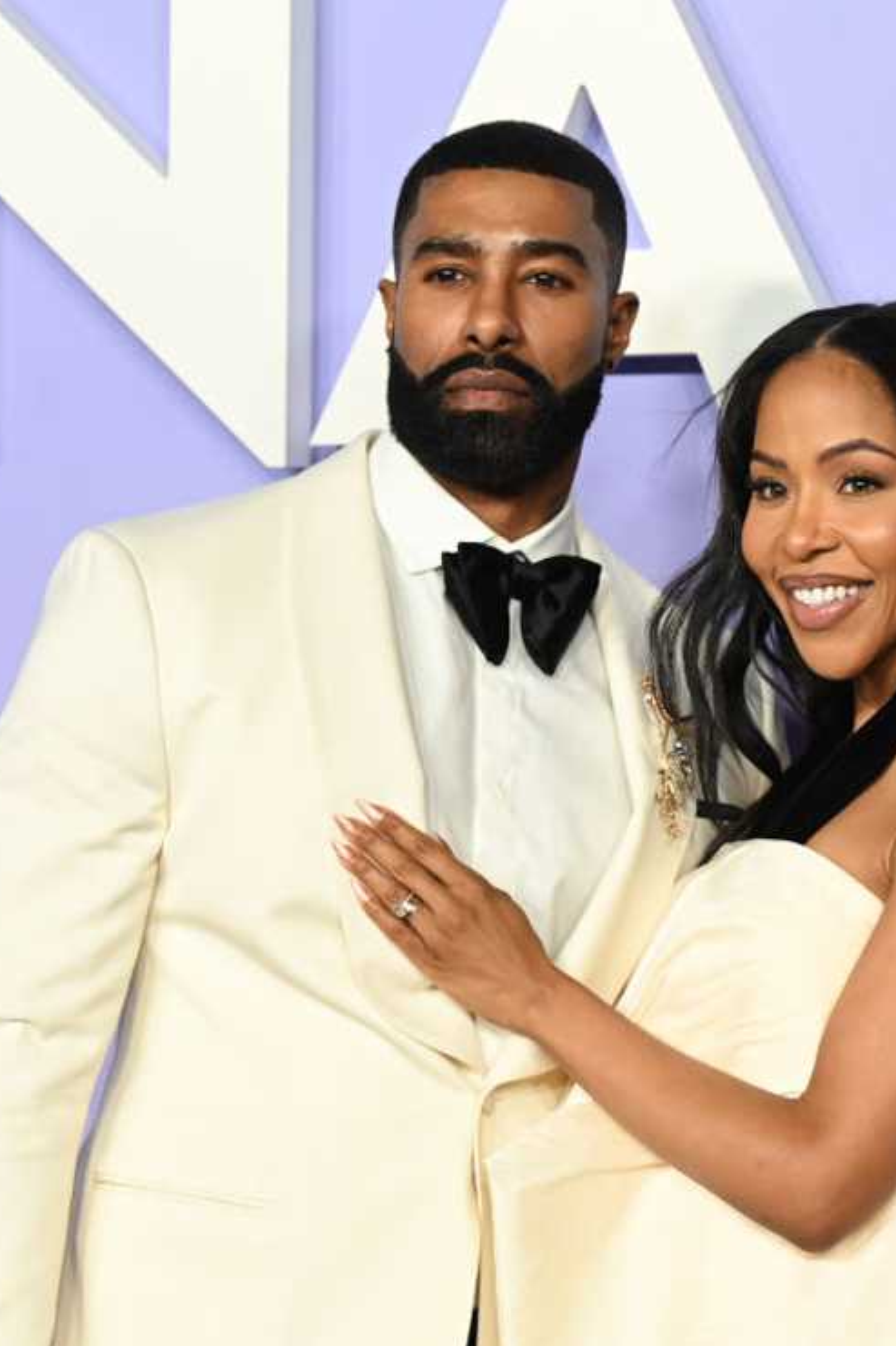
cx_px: 554
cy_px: 676
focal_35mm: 115
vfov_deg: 17.8
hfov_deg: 11.9
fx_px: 4295
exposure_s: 1/400
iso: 3200
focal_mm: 76
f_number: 3.5
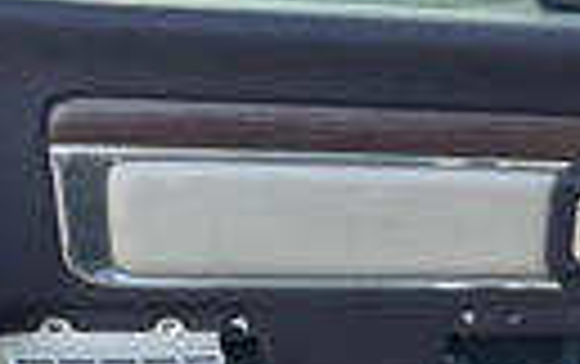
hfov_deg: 21.6
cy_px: 494
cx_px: 454
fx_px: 1504
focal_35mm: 95
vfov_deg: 13.3
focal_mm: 3
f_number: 1.8
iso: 32
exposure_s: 1/122
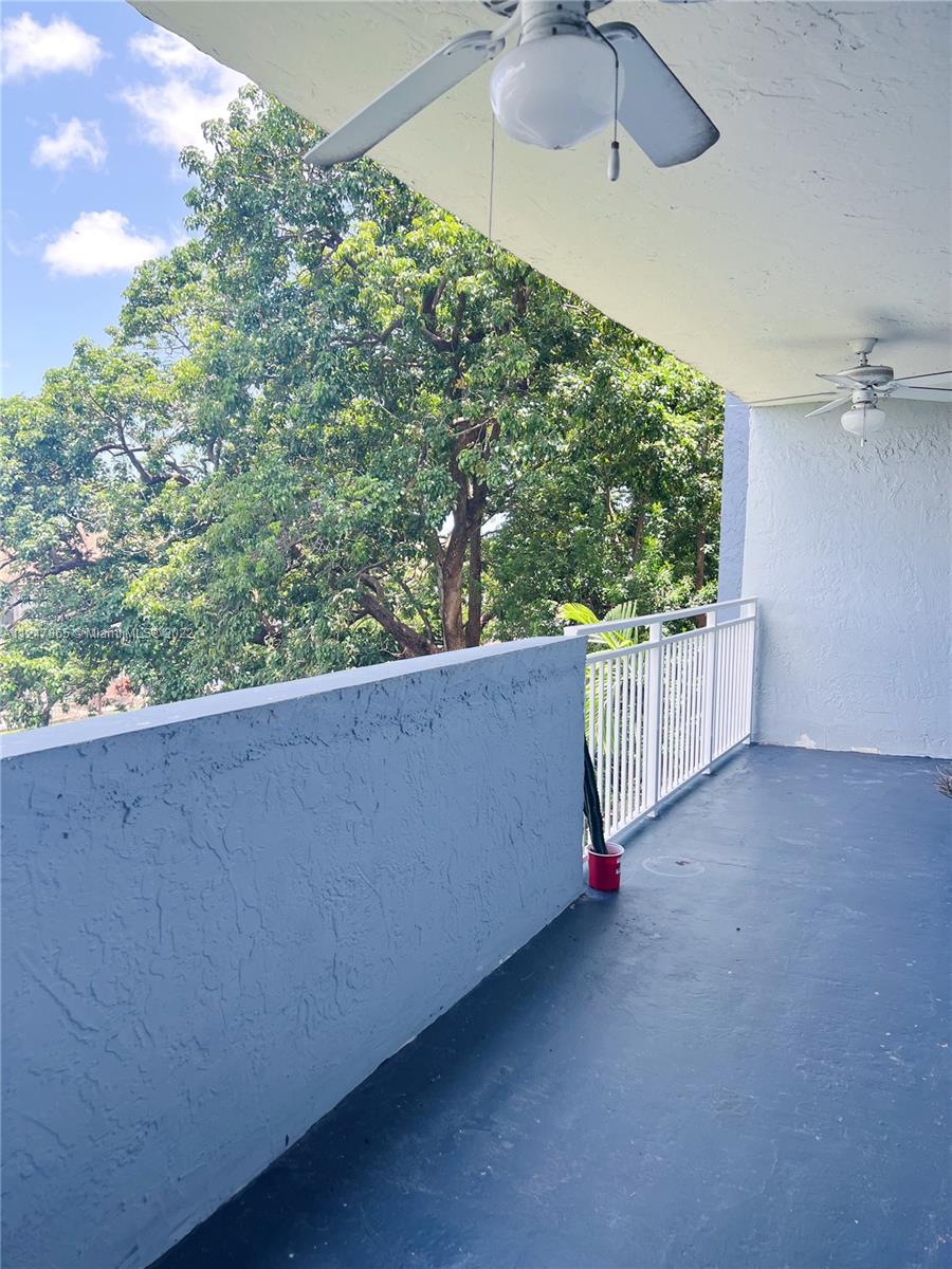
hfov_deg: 53.1
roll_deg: -0.4
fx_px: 953
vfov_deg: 67.3
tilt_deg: -3.9
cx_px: 476
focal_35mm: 26
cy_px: 634
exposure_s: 1/581
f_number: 1.5
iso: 50
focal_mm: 5.7
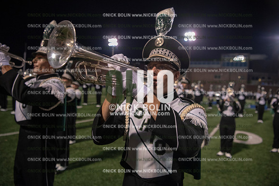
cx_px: 140
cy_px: 93
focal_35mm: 24
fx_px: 186
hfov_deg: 73.7
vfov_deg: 53.2
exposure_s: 1/500
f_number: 3.2
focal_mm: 24
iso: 3200
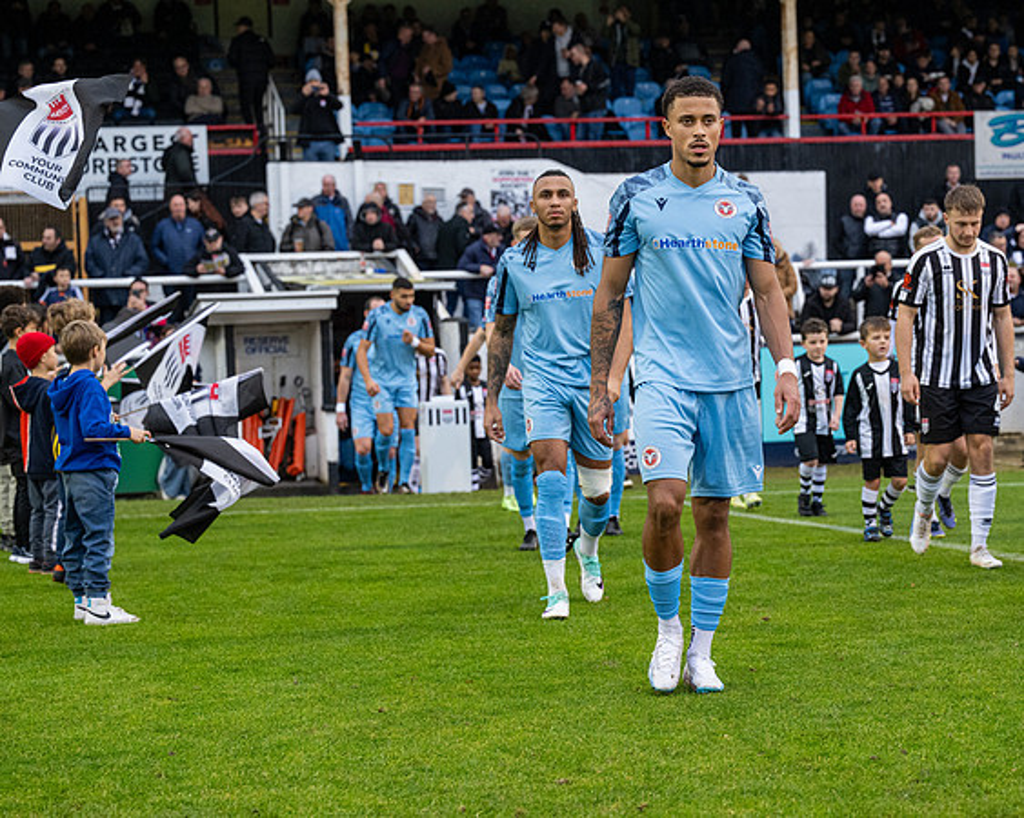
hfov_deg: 22.7
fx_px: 2545
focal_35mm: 84
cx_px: 654
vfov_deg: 18.3
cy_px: 436
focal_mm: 70
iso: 2000
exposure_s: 1/400
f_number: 4
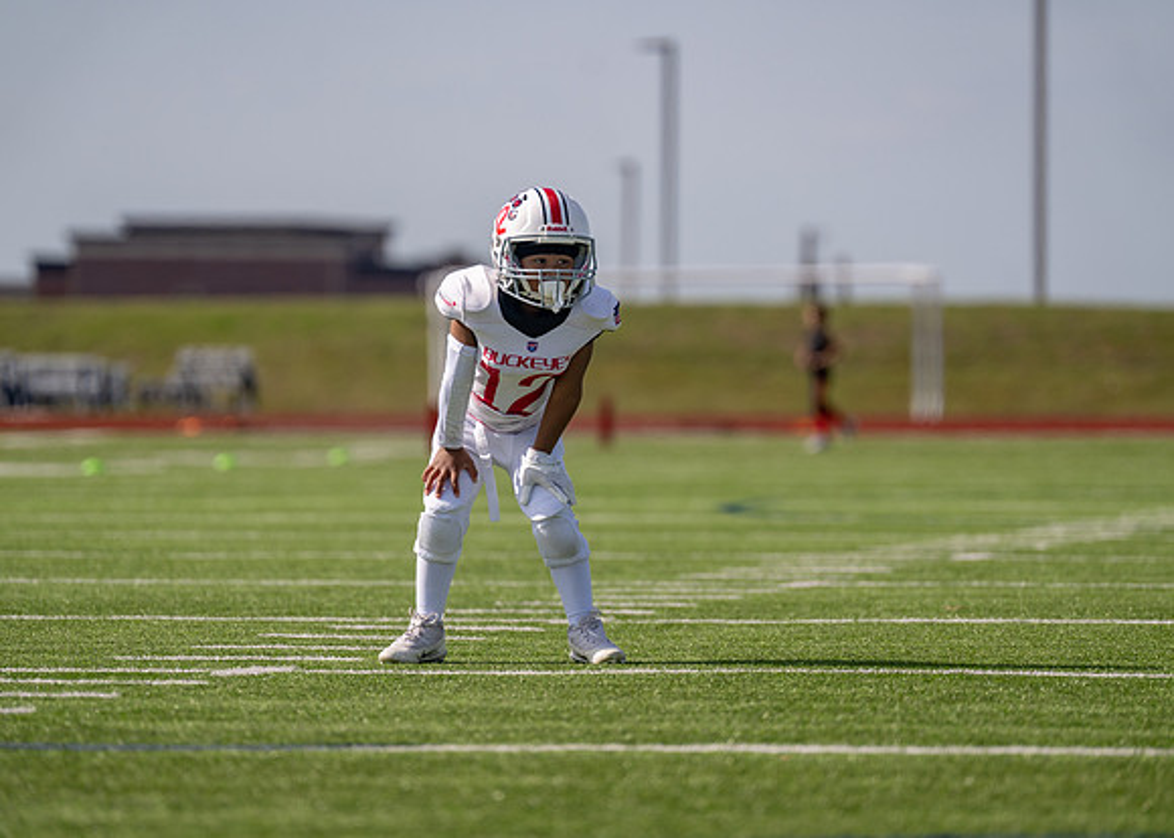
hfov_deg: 6.9
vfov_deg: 4.9
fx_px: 9780
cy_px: 419
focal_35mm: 293
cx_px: 587
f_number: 4
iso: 160
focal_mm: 280
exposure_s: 1/2500
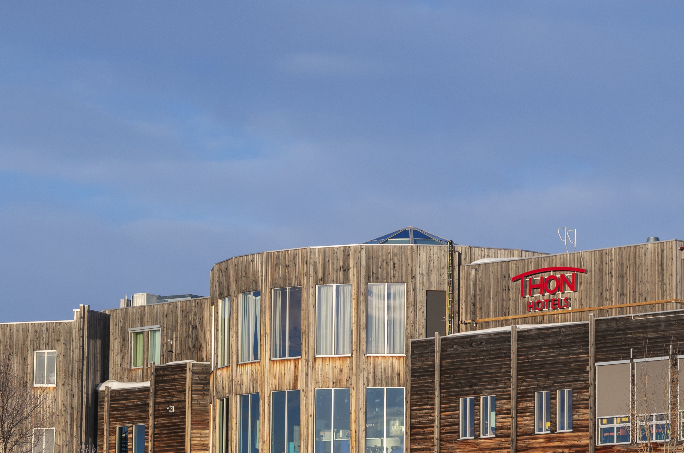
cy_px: 346
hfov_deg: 12.8
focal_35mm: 161
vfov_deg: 8.5
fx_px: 3053
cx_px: 492
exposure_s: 1/320
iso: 100
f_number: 7.1
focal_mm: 65
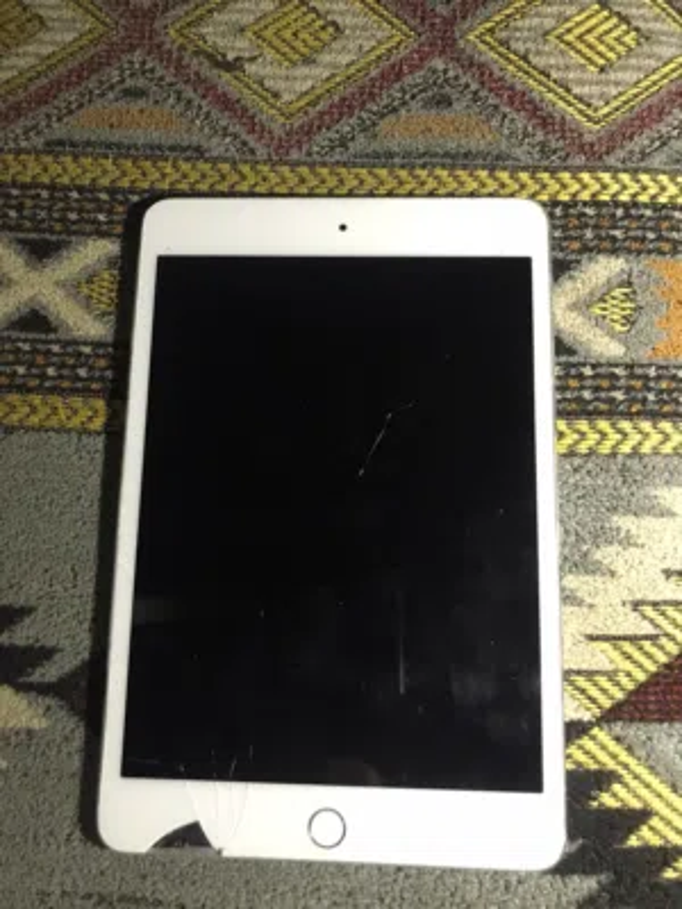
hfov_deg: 49.7
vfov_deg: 63.4
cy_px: 454
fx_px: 736
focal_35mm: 28
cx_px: 341
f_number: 1.8
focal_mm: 3.99
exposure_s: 1/12
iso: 100
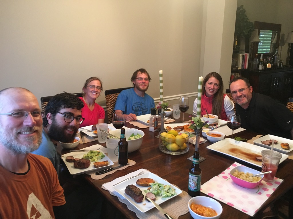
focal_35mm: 29
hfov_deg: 61.7
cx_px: 146
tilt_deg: -14.4
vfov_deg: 48.2
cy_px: 110
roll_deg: +0.6
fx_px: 245
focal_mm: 4.15
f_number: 2.2
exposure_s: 1/17
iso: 200
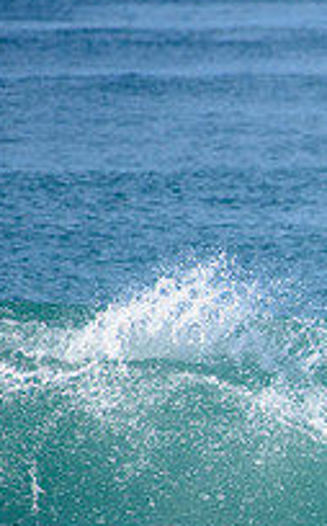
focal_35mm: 1451
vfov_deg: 1.5
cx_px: 675
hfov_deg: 0.9
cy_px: 422
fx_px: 20748
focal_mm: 500
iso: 250
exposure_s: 1/2500
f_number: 5.6
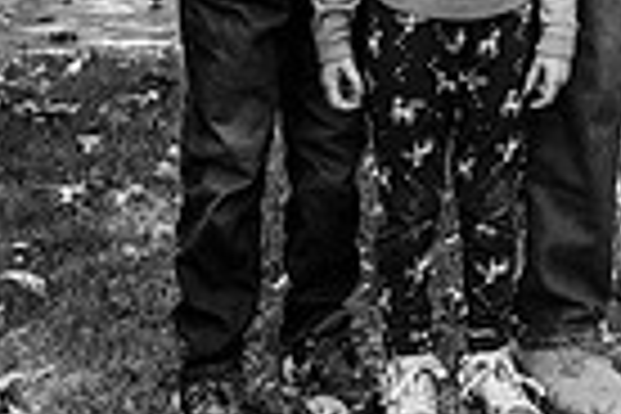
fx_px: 2553
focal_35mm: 148
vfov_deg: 8.9
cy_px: -335
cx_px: 741
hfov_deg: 13.5
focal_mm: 33.5
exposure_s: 1/250
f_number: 5
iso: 400
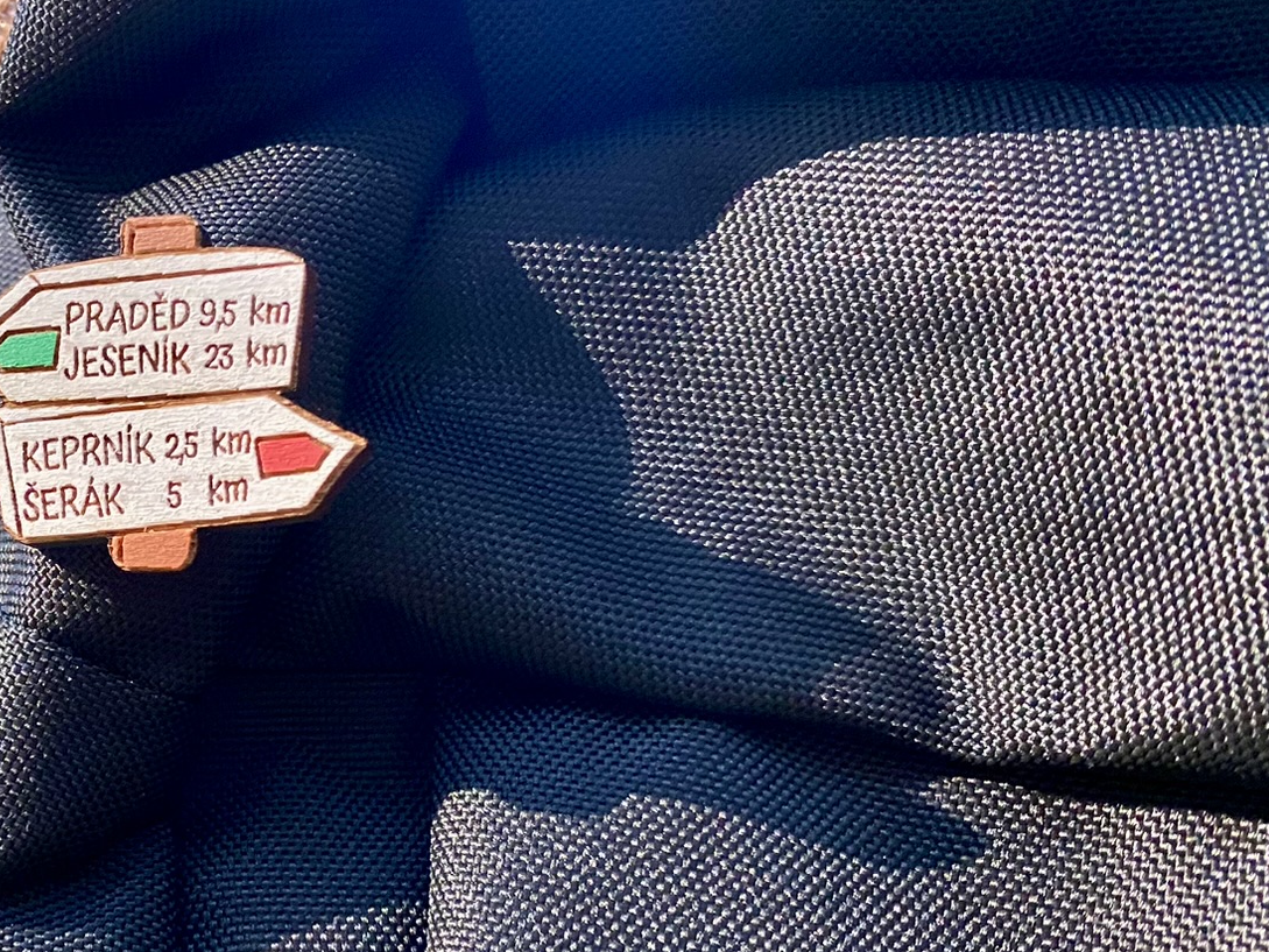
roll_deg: +0.2
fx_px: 1723
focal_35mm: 47
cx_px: 89
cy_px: 557
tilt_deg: +1.0
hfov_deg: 37.4
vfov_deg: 30.8
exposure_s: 1/60
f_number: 1.8
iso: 320
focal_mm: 4.25
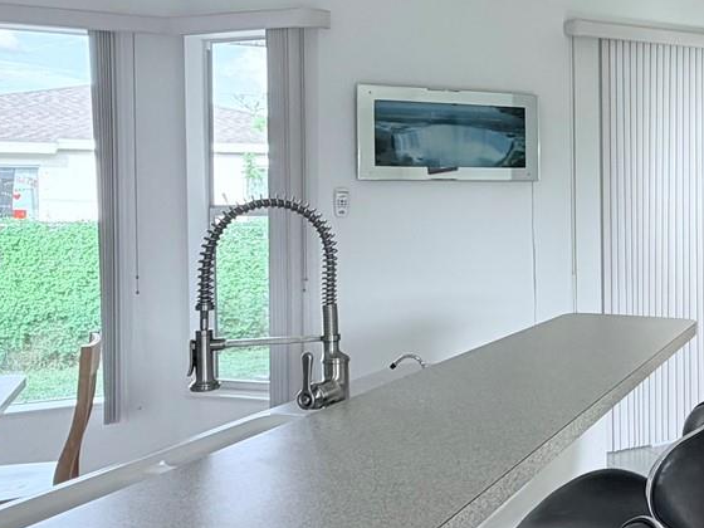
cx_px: 632
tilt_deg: -0.1
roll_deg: +0.7
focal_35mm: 40
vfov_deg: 35.8
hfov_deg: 42.9
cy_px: 209
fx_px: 813
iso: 80
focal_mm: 2.22
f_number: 2.2
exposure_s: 1/121
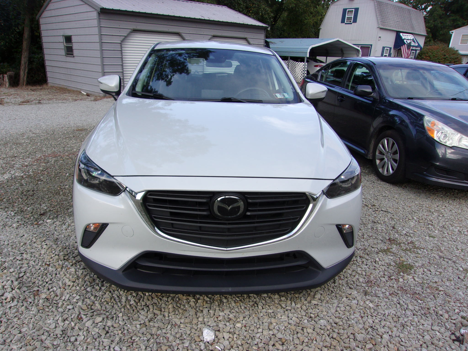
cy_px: 176
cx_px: 234
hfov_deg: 65.3
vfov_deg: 51.4
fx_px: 365
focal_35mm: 27
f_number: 3
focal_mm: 4.9
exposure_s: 1/280
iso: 80
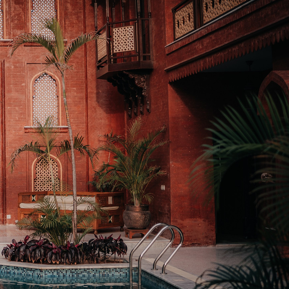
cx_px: -62
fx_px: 831
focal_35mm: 88
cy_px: 100
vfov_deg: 19.7
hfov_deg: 18.6
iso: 64
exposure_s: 1/640
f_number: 1.4
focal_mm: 35
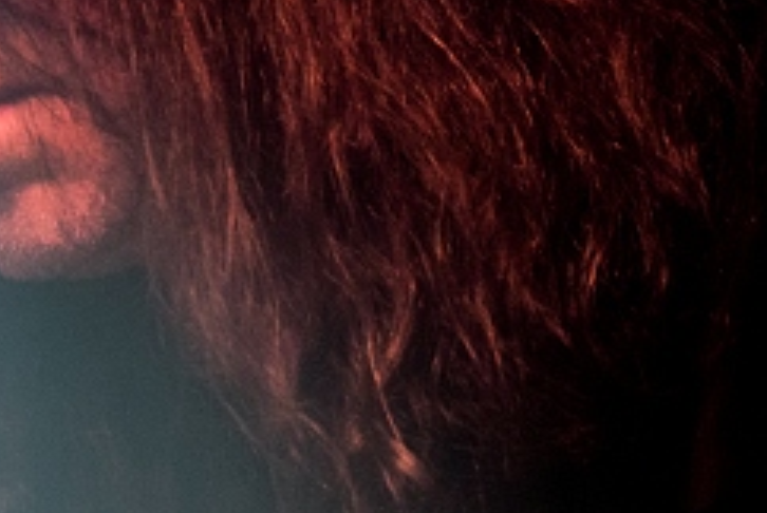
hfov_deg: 2.3
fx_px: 19006
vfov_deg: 1.5
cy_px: 408
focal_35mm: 891
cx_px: 57
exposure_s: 1/160
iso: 1600
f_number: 2.8
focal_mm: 200
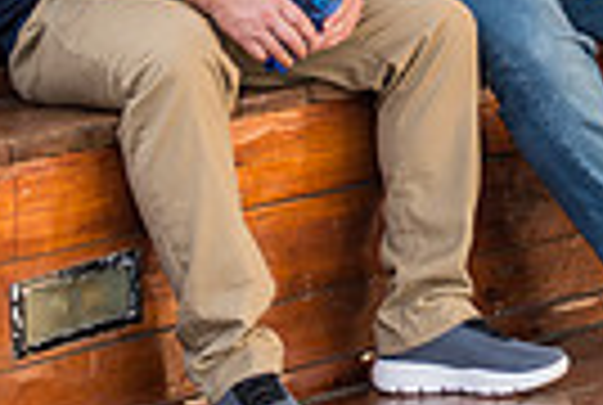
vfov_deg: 6.5
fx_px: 3475
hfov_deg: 9.9
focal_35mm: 207
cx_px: 558
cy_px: -371
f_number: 2.8
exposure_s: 1/250
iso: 400
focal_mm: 48
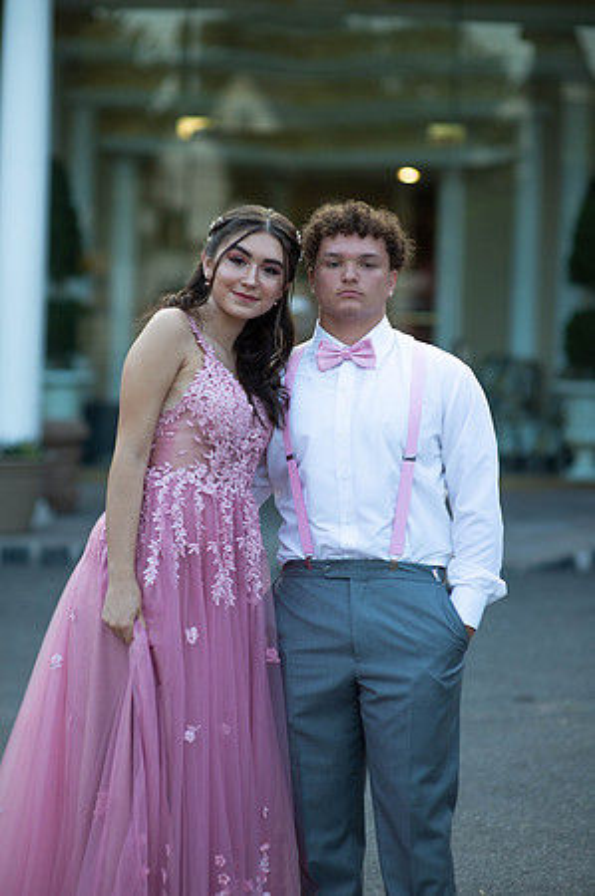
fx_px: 2112
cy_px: 448
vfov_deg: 23.9
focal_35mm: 85
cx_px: 298
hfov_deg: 16.0
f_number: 2
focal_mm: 85
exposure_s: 1/1000
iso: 250
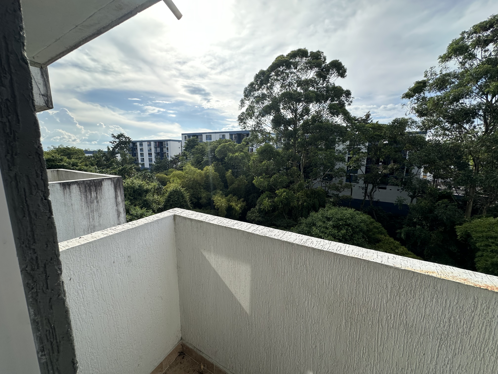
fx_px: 201
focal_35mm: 14
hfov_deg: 102.1
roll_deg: -1.0
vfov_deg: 85.7
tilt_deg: -9.8
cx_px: 249
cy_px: 187
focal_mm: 2.22
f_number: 2.2
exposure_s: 1/947
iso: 40
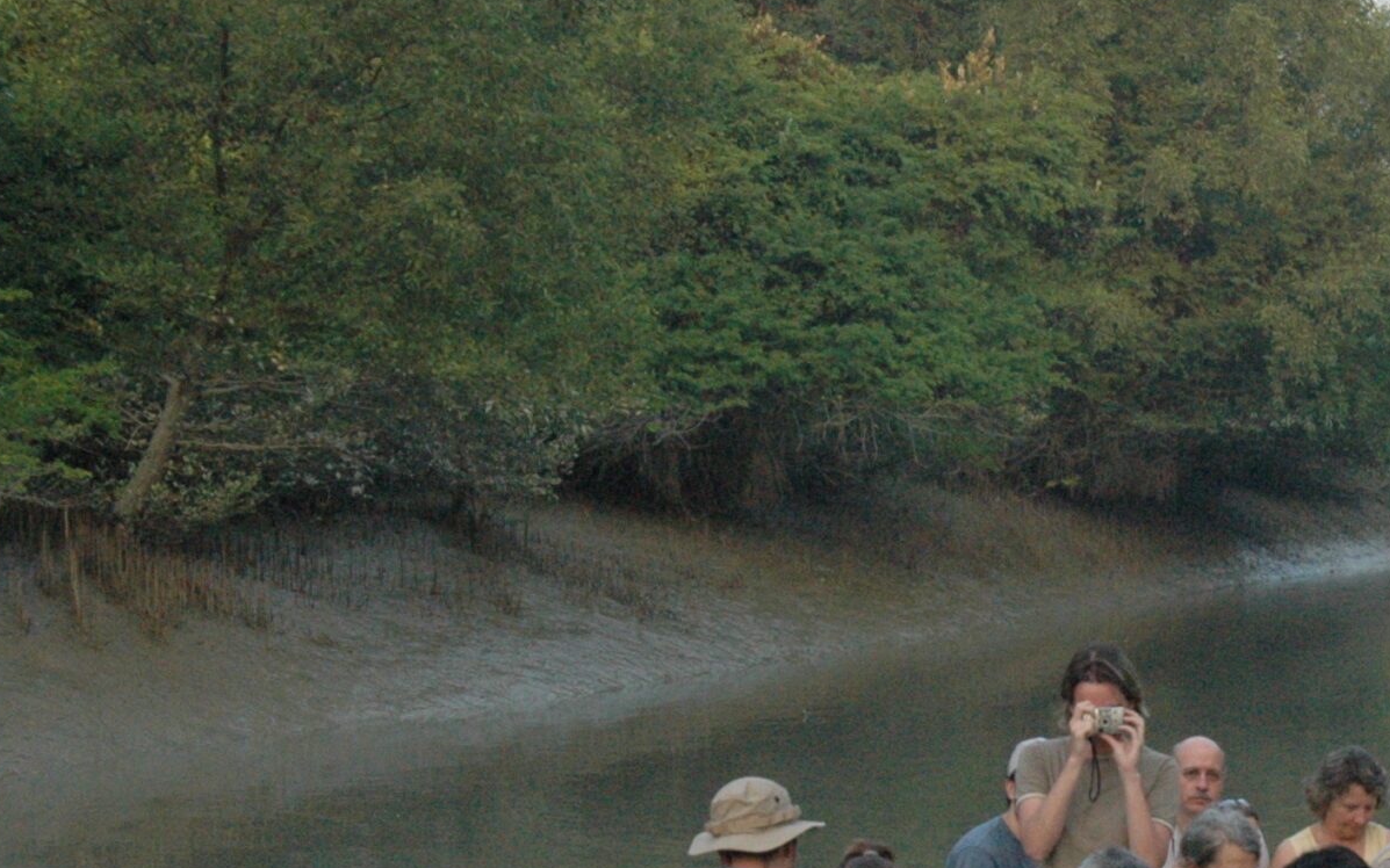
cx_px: 1230
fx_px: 3712
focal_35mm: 98
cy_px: 627
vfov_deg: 13.3
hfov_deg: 20.8
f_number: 9
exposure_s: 1/320
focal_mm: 30
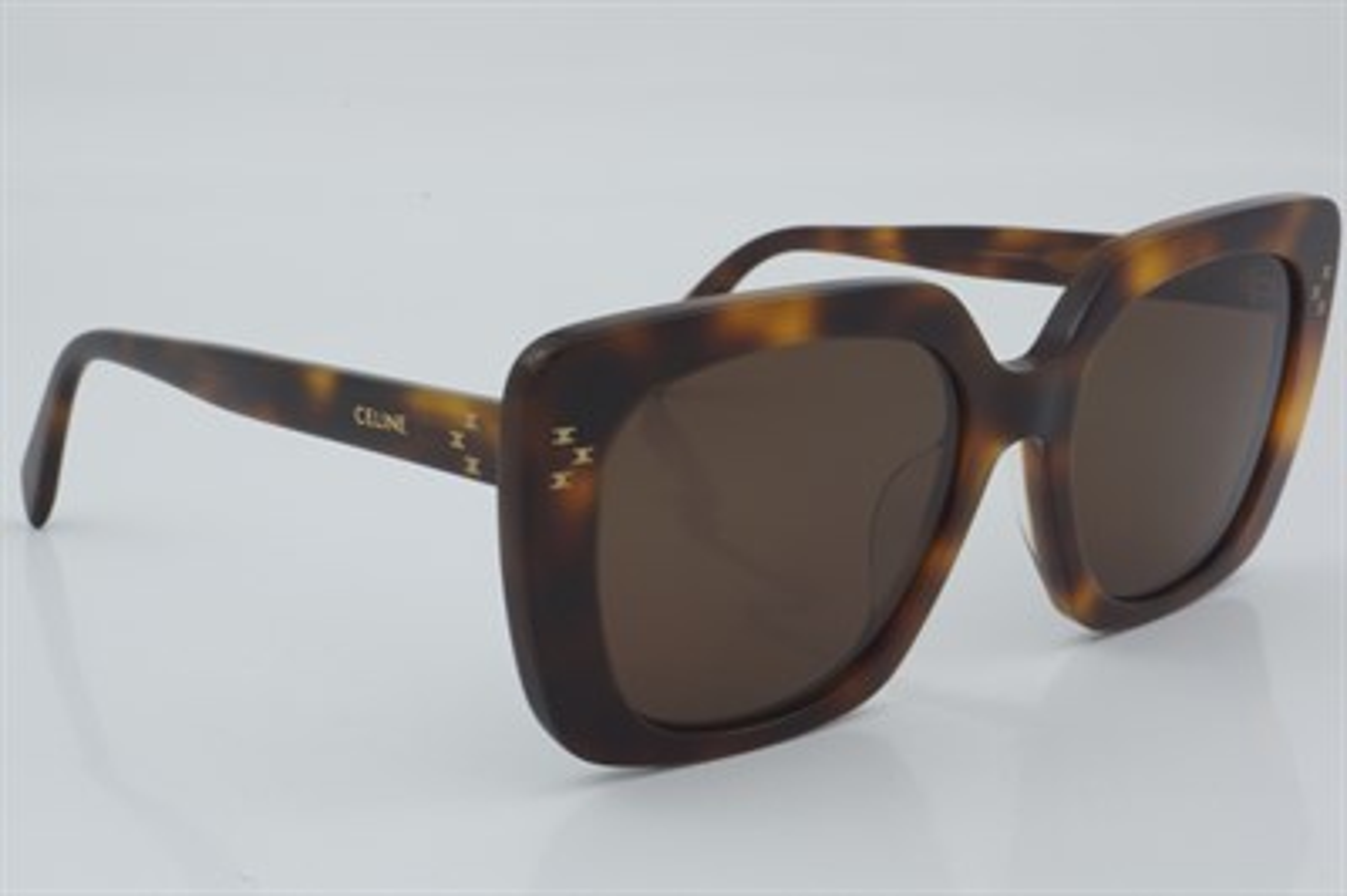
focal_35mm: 75
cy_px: 448
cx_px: 674
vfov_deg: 18.2
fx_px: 2804
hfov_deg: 27.0
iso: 100
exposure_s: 1/3
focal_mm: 50
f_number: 32
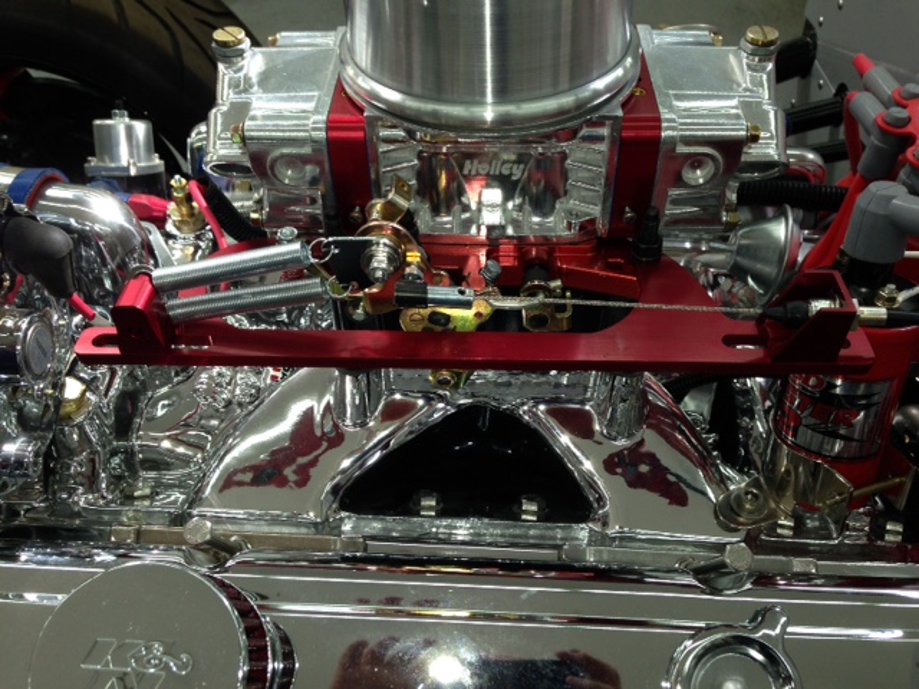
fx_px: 876
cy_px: 344
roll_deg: -0.4
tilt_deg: -43.4
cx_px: 460
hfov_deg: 55.4
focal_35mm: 33
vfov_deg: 42.9
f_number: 2.4
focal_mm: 4.12
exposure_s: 1/120
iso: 64
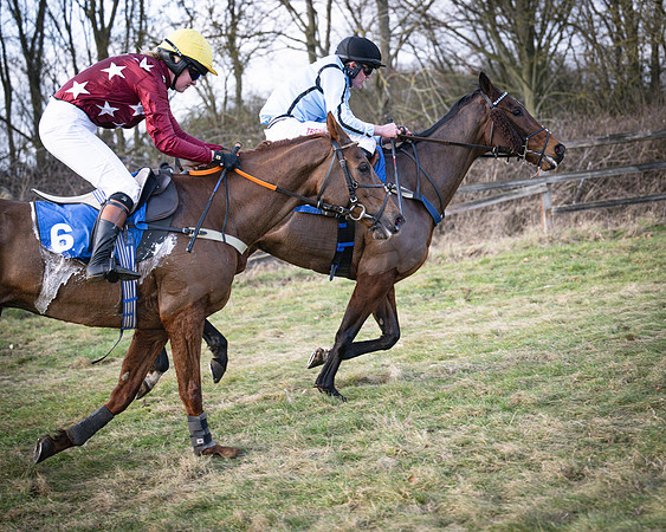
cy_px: 266
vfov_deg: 19.4
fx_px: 1554
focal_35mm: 79
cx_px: 319
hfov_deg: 24.2
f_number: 2.8
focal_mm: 70
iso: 400
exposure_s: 1/1600
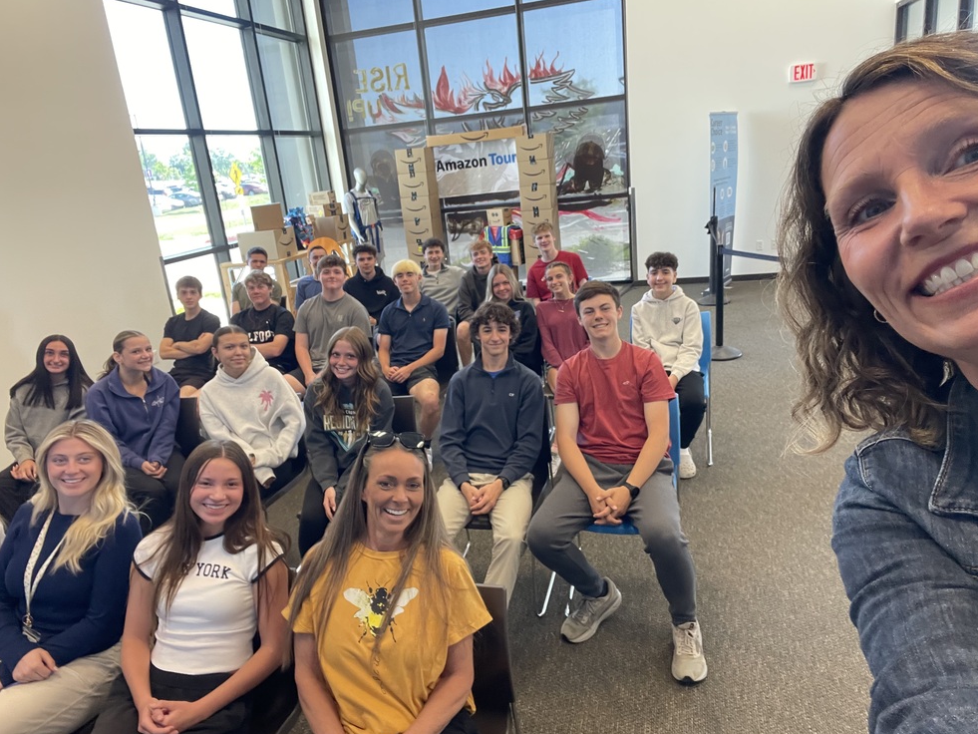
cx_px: 477
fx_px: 678
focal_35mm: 24
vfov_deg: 56.8
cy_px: 362
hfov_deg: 71.6
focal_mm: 2.71
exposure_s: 1/60
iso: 250
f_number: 2.2
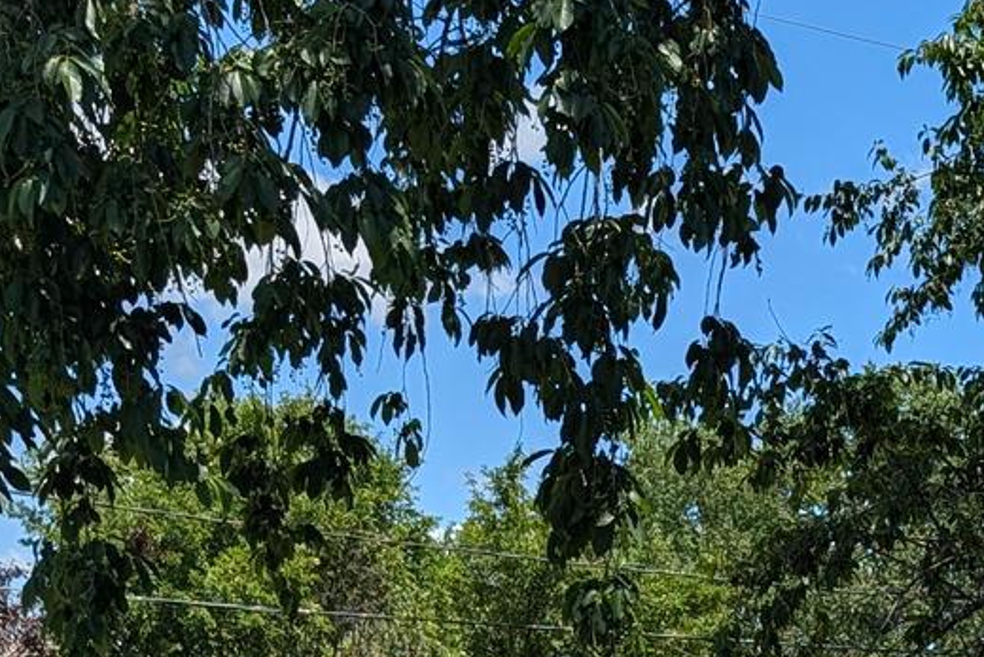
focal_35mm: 98
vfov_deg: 12.4
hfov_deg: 19.2
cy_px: 1284
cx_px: 1281
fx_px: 2679
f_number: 1.68
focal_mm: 6.9
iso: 18
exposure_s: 1/1011
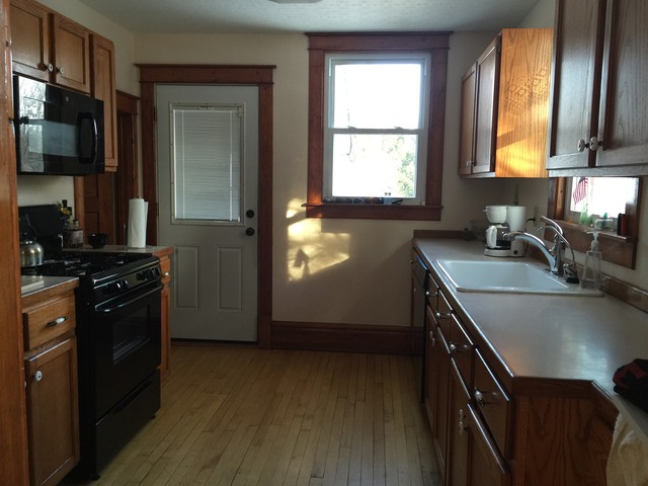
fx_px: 543
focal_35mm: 29
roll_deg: -0.5
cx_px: 324
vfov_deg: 48.2
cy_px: 243
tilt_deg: -5.3
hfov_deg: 61.7
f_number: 2.2
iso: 50
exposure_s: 1/15
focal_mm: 4.15
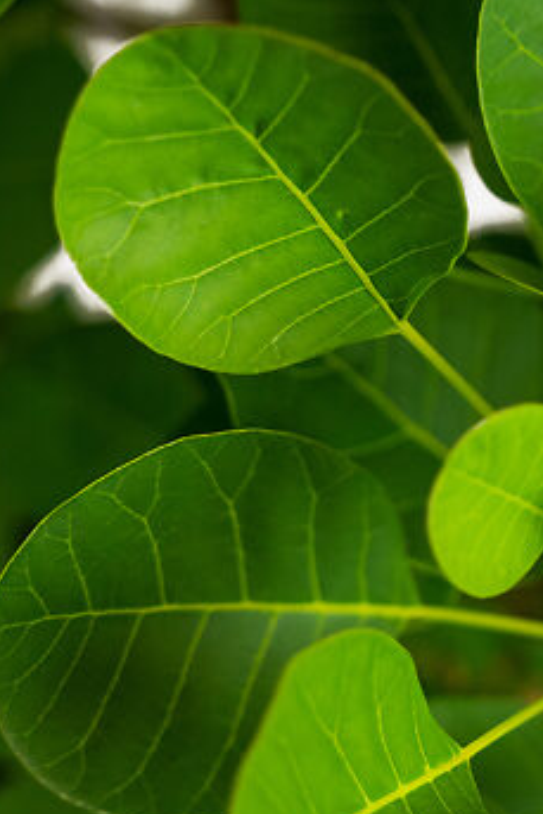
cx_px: 670
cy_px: 354
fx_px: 5062
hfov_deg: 6.1
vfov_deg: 9.2
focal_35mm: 224
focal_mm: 75
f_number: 3.5
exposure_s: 1/500
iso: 800
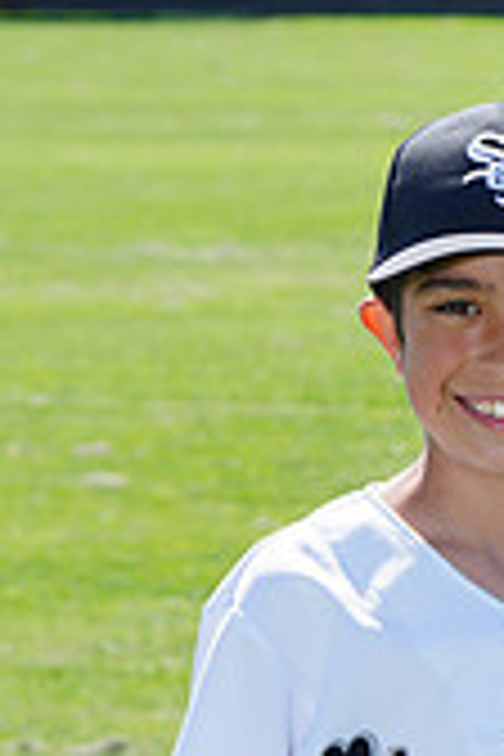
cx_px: 754
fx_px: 7958
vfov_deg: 5.4
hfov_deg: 3.6
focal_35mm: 379
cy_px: 1202
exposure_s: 1/250
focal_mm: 110
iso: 200
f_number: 9
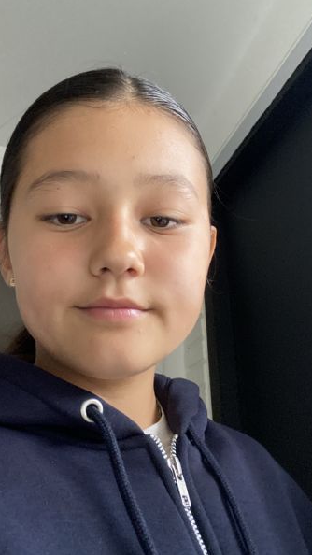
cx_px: 118
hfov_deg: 35.4
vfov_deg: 59.5
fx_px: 485
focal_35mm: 33
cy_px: 277
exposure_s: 1/57
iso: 400
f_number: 2.2
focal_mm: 2.71
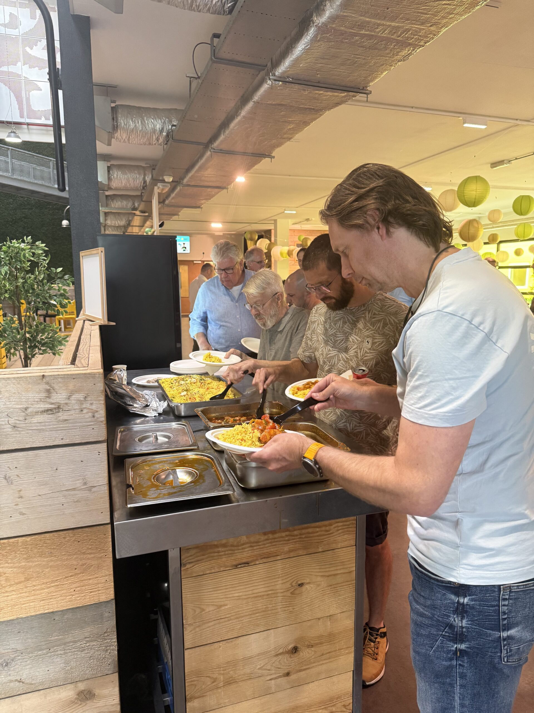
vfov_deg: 71.6
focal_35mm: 24
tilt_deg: -8.1
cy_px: 356
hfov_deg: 56.8
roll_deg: -0.2
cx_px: 267
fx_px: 494
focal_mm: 6.76
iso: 200
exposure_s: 1/50
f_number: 1.78
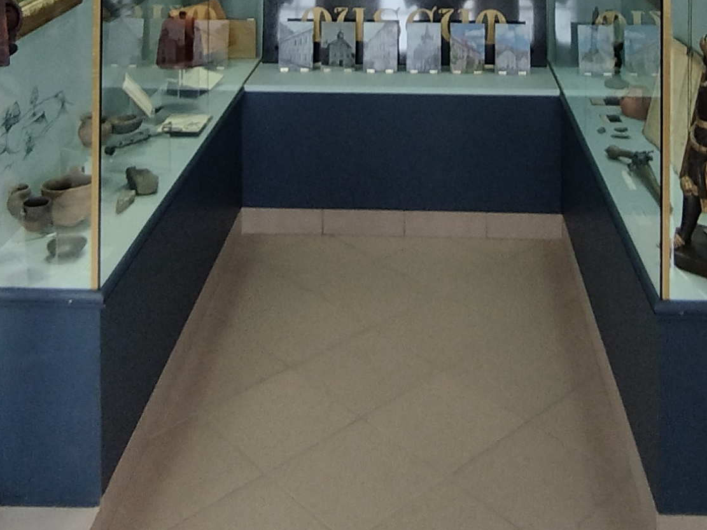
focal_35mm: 47
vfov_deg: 25.9
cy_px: -180
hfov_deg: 40.4
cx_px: 391
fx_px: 960
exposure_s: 1/30
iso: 60
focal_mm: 1.65
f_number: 2.2
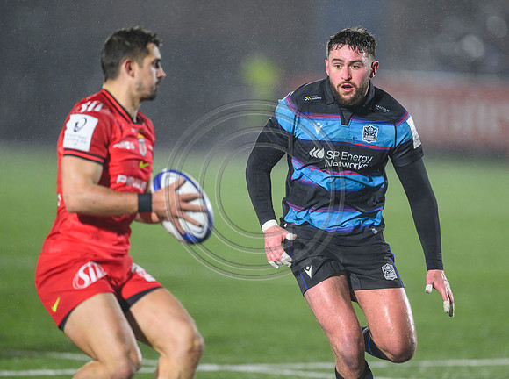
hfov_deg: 4.2
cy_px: 177
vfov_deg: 3.2
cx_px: 305
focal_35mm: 468
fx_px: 6859
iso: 4000
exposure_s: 1/2000
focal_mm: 400
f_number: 3.2
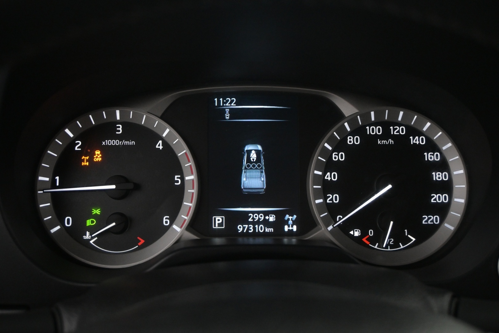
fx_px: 582
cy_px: 166
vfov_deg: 31.9
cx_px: 250
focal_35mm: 42
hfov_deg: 46.4
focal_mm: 28
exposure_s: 1/50
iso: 2500
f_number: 4.5
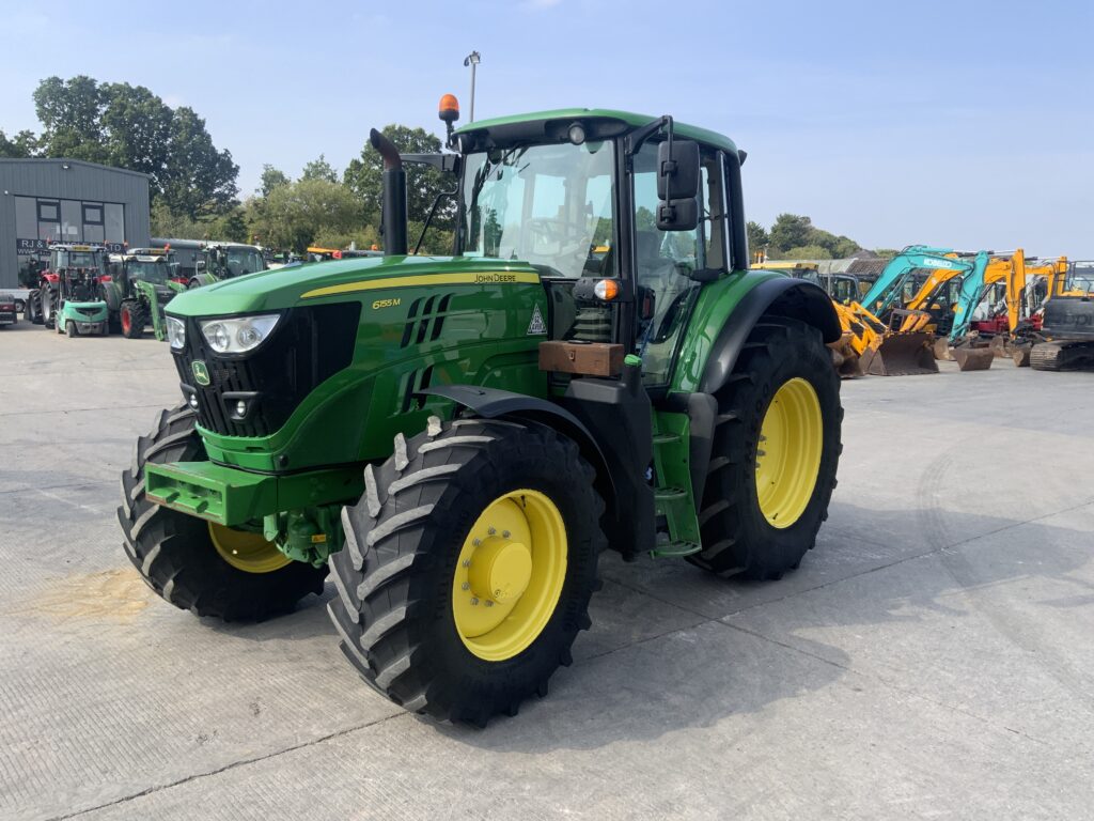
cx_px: 547
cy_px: 410
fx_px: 917
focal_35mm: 29
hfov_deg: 61.7
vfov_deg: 48.2
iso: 16
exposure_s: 1/912
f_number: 1.8
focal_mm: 3
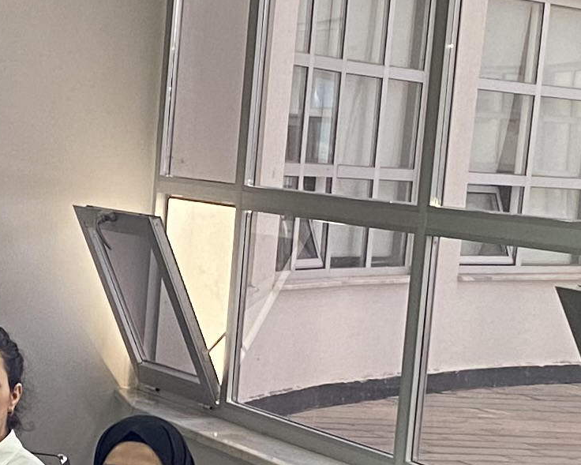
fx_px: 2390
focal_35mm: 139
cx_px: 103
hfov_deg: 13.8
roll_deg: -4.5
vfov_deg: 10.9
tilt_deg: -9.7
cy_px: 529
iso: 125
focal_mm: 4.25
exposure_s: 1/60
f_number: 1.8
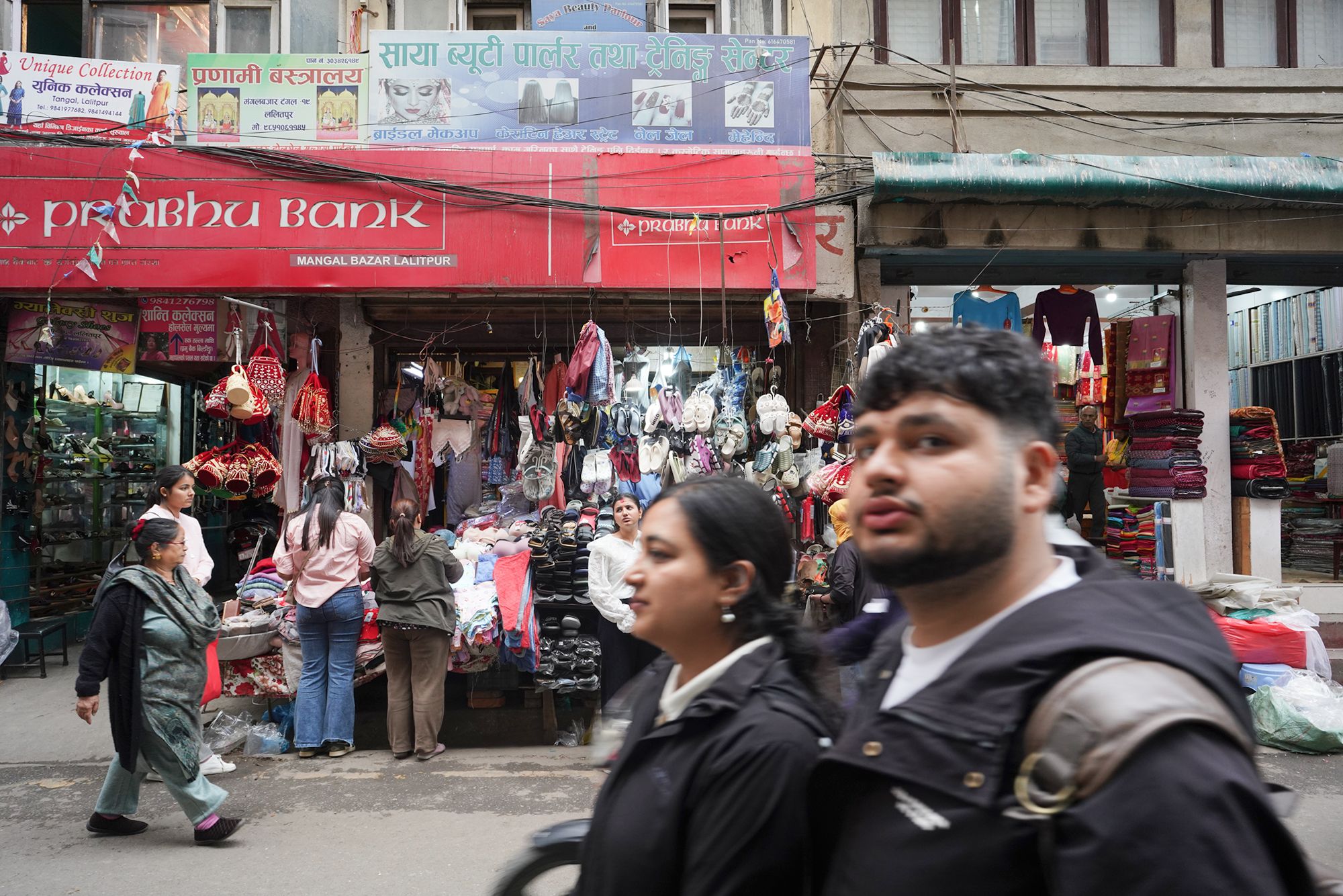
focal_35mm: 24
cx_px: 672
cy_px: 448
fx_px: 895
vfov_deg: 53.1
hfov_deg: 73.7
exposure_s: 1/100
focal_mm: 24
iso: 800
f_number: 6.3
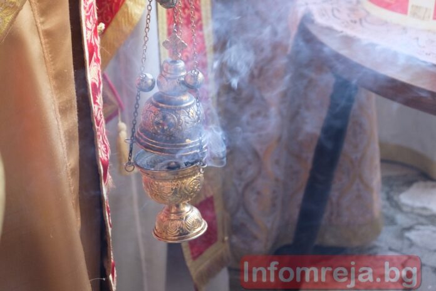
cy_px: 146
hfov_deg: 27.7
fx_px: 884
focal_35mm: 73
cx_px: 218
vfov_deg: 18.7
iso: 2500
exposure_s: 1/60
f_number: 5.6
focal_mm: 48.4
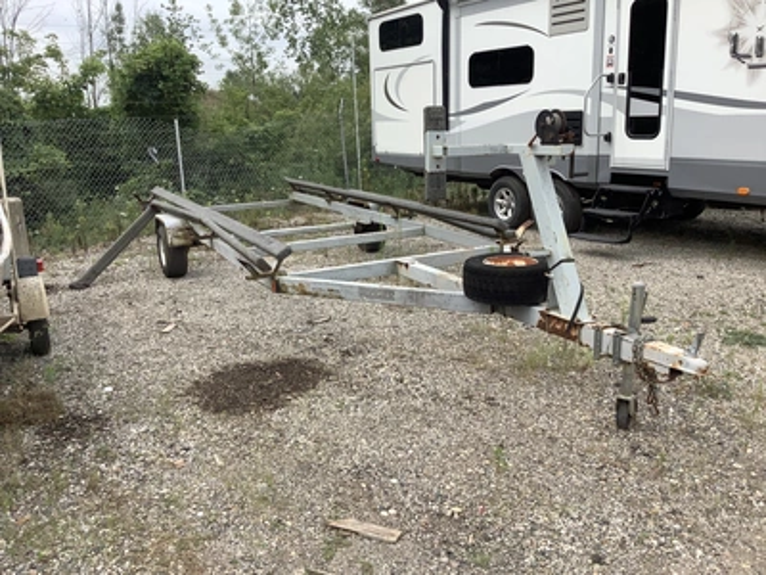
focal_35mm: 31
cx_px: 383
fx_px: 686
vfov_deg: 45.4
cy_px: 288
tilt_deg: -13.4
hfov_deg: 58.4
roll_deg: +3.3
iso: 25
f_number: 2.4
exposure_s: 1/747
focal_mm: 3.3
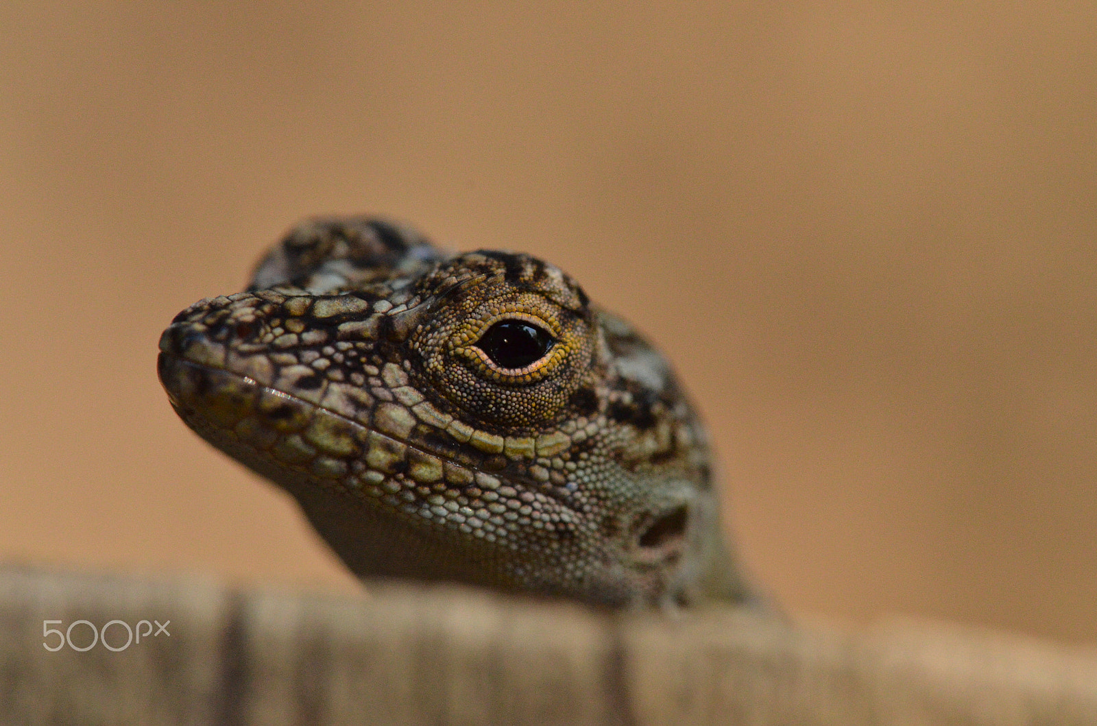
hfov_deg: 7.6
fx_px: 8209
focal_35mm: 270
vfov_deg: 5.1
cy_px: 363
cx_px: 548
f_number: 10
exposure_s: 1/400
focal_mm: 180
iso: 3200
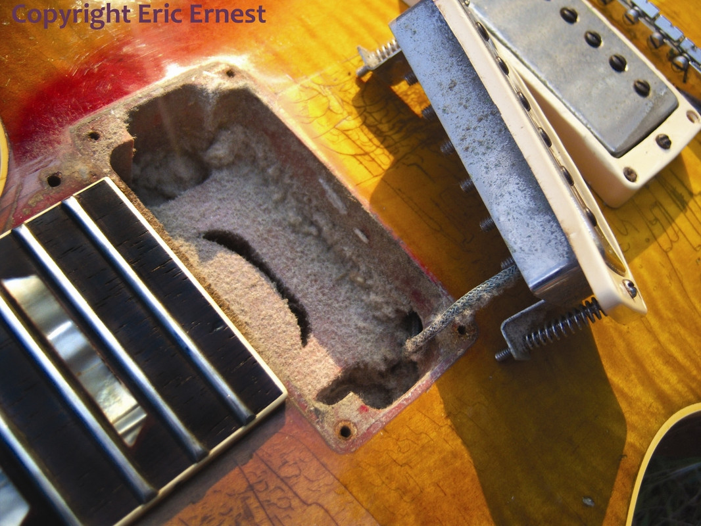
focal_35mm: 36
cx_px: 350
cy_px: 263
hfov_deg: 51.3
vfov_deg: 39.7
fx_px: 729
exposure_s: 1/160
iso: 80
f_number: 2.8
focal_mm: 7.5
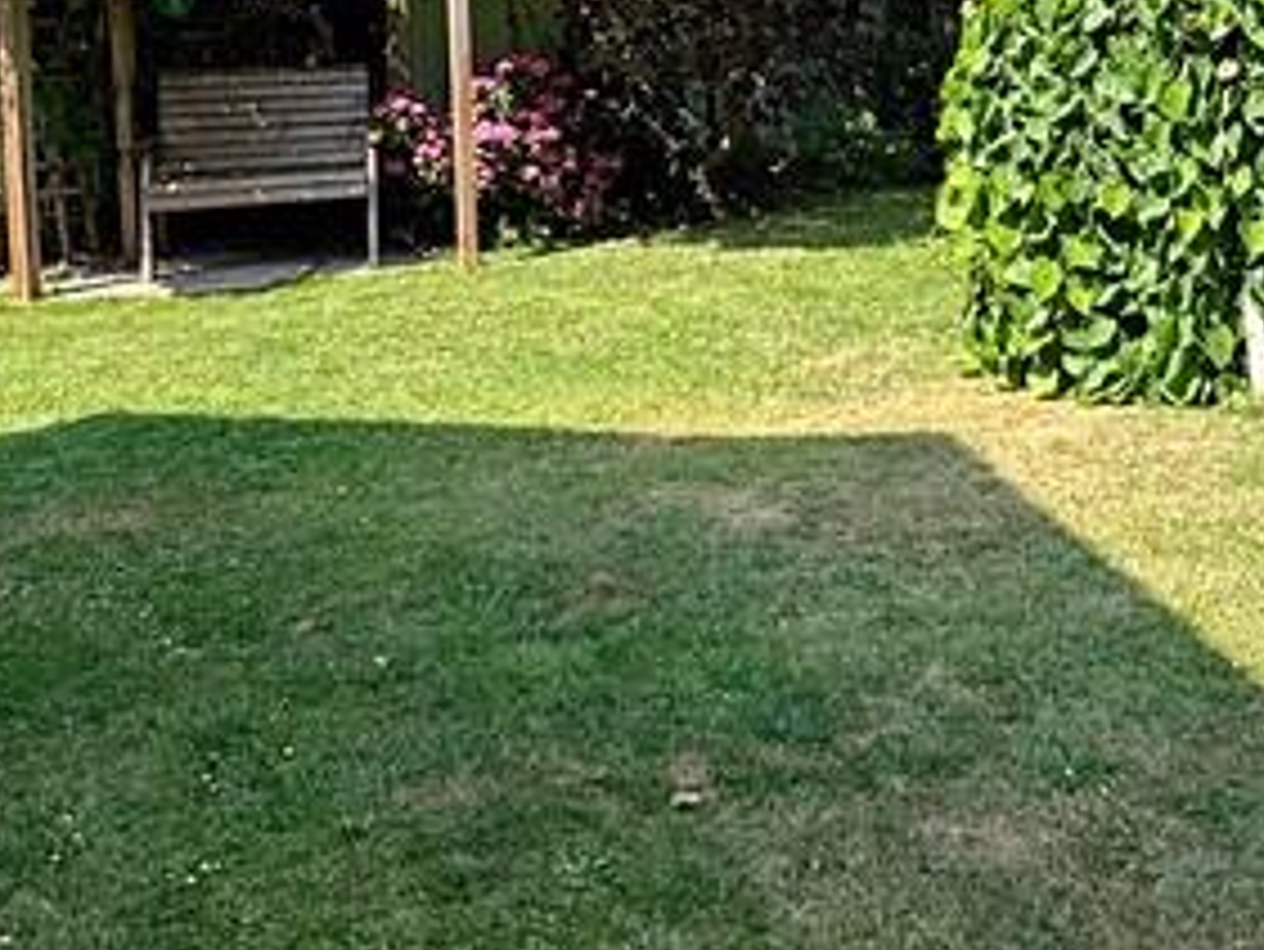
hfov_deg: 36.6
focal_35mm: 51
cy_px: 86
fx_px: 1863
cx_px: 945
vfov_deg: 27.5
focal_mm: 2.22
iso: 50
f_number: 2.2
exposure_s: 1/1034
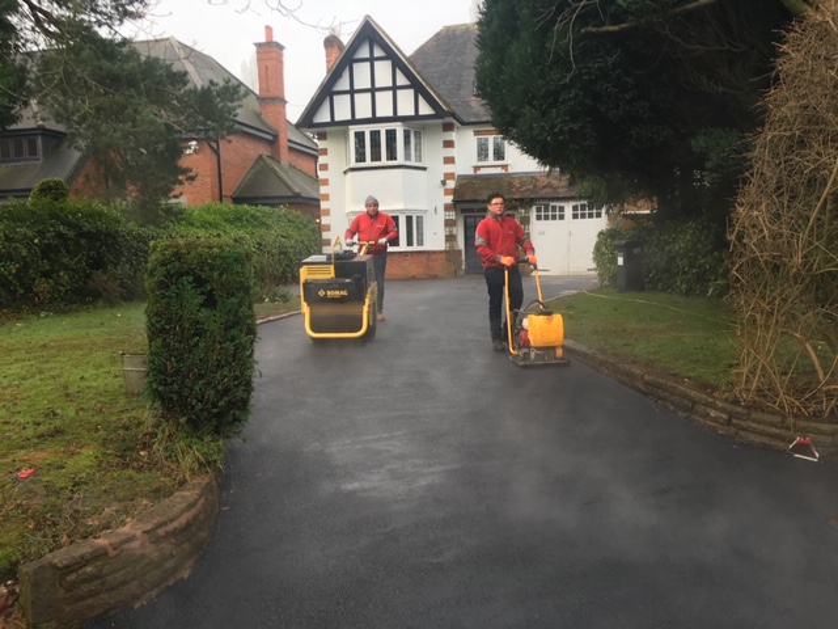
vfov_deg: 48.2
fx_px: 702
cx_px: 419
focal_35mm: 29
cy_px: 314
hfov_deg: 61.7
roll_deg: +2.2
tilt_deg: -6.4
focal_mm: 4.15
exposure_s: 1/50
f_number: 2.2
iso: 25
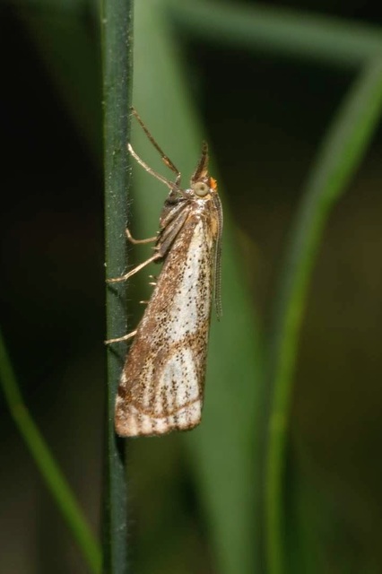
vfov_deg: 13.0
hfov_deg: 8.7
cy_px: 287
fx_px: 2509
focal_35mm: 158
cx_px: 191
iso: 100
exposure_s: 1/60
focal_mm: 105
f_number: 29
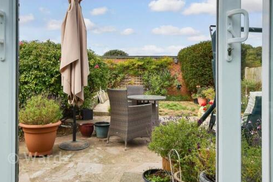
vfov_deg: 44.9
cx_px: 124
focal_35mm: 29
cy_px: 76
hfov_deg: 63.5
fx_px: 220
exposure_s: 1/2000
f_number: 9
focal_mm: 15
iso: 1000
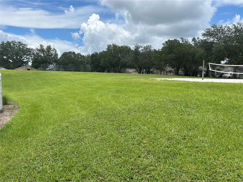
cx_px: 122
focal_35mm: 26
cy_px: 91
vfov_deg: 53.1
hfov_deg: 67.3
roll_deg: -1.0
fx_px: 183
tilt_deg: -4.7
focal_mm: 5.7
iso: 50
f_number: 1.5
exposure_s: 1/4274
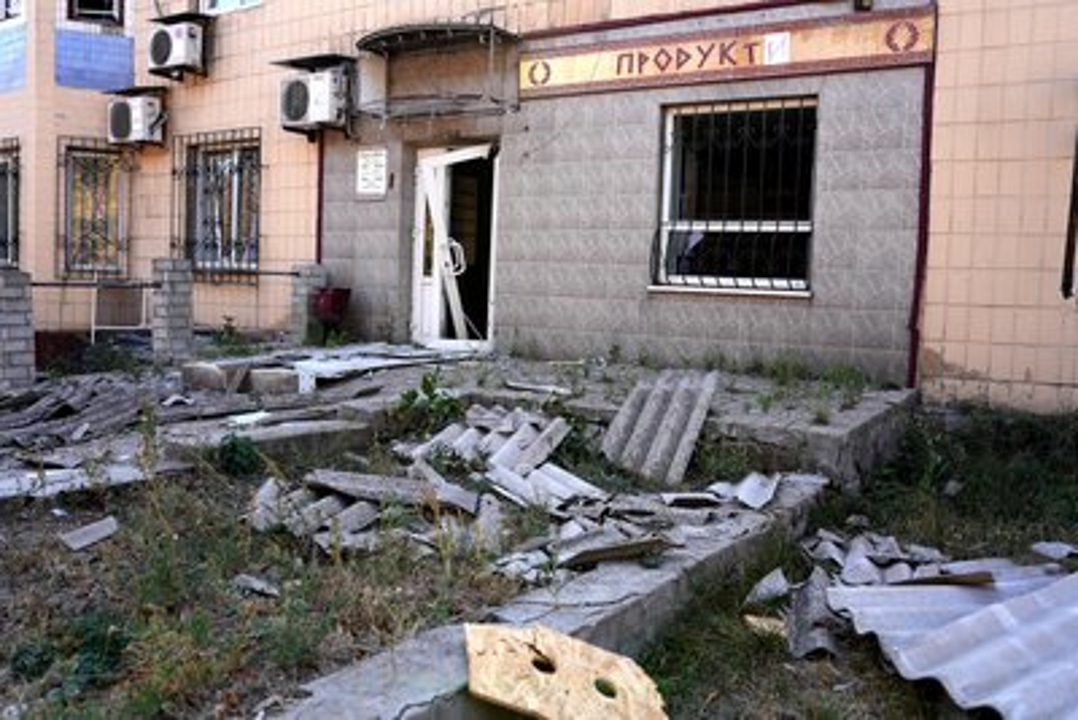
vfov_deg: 46.4
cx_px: 539
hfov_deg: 65.5
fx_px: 839
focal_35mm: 28
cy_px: 360
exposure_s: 1/160
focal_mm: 28
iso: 100
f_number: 4
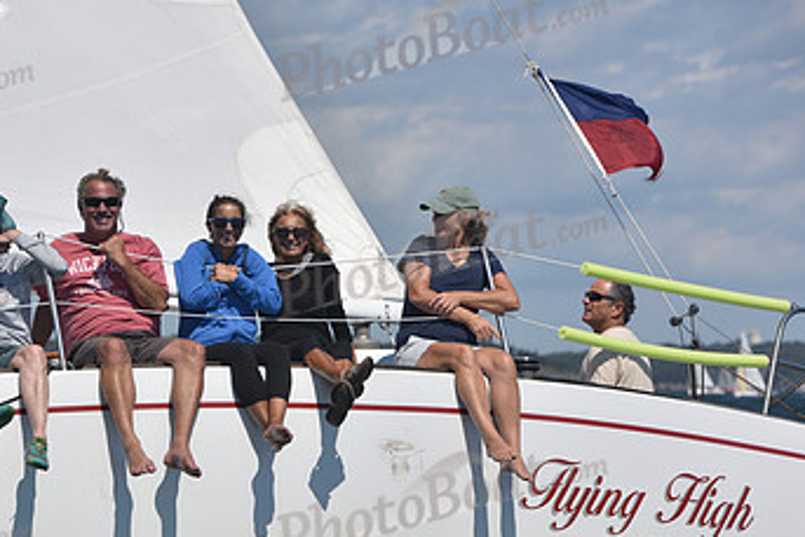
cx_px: 157
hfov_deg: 9.0
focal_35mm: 228
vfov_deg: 6.0
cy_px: 412
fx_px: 5100
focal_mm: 135
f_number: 7.1
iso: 250
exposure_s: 1/1000
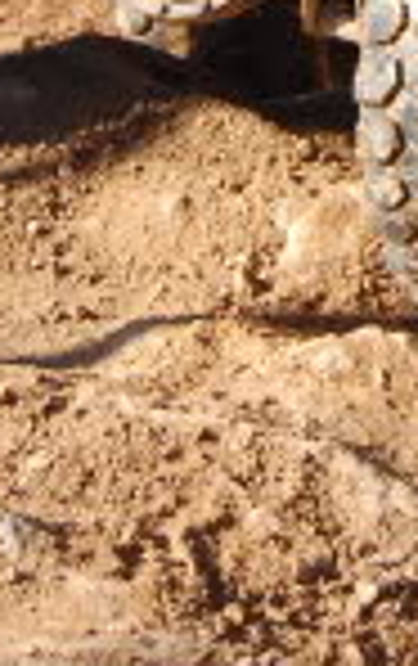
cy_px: -371
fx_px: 7172
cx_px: 431
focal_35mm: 395
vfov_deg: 5.3
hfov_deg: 3.3
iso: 400
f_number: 5.6
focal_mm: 48
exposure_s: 1/400
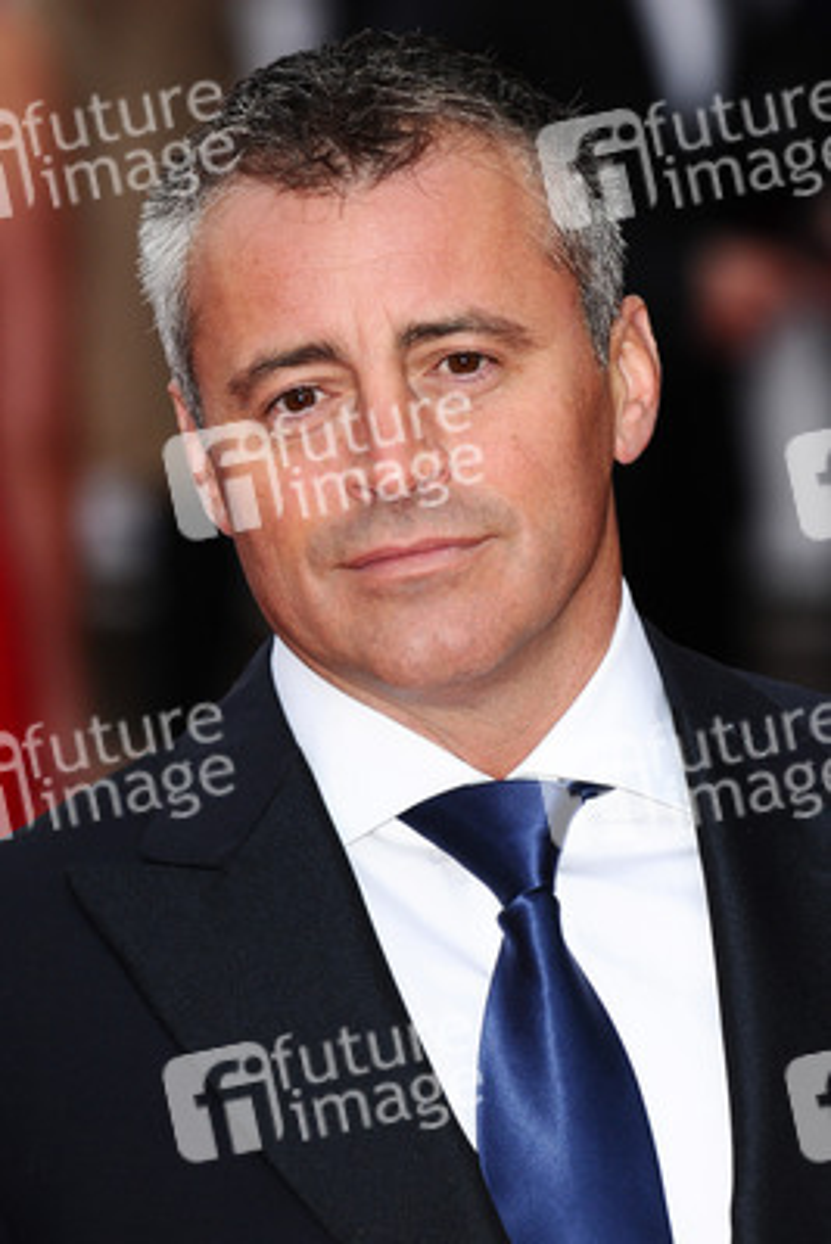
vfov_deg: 7.4
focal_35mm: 278
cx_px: 416
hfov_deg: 5.0
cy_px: 622
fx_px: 9599
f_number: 4.5
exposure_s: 1/200
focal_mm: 185
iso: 320
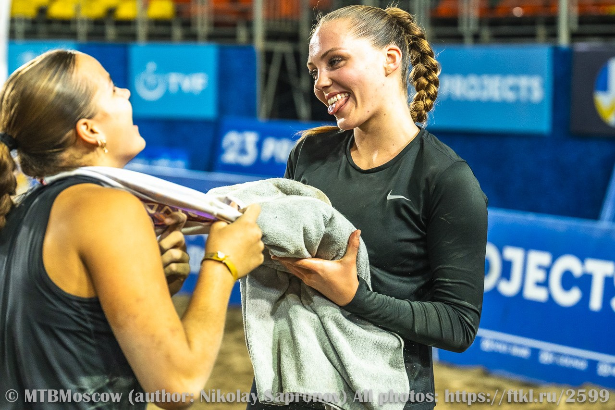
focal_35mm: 111
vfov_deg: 12.3
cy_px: 205
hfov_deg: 18.4
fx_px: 1896
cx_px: 308
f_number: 3.2
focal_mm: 74
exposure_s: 1/1000
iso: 1600
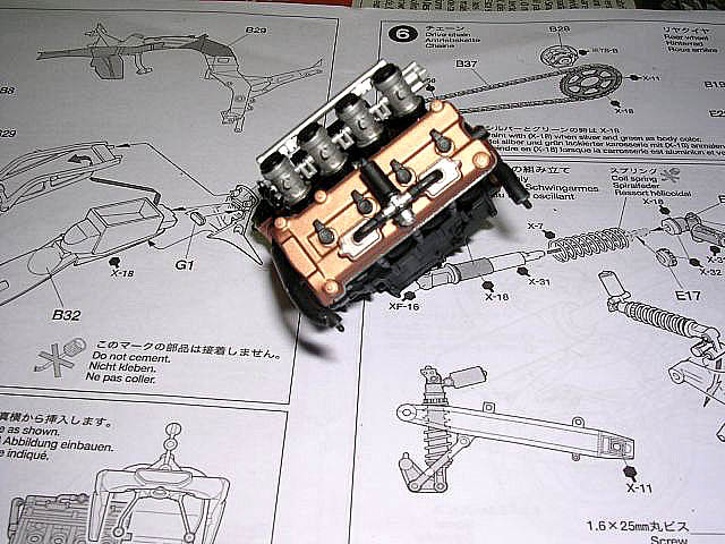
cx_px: 362
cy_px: 272
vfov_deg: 37.7
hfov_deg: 49.0
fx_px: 796
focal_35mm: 38
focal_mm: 5.8
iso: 100
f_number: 5.6
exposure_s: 1/60.1
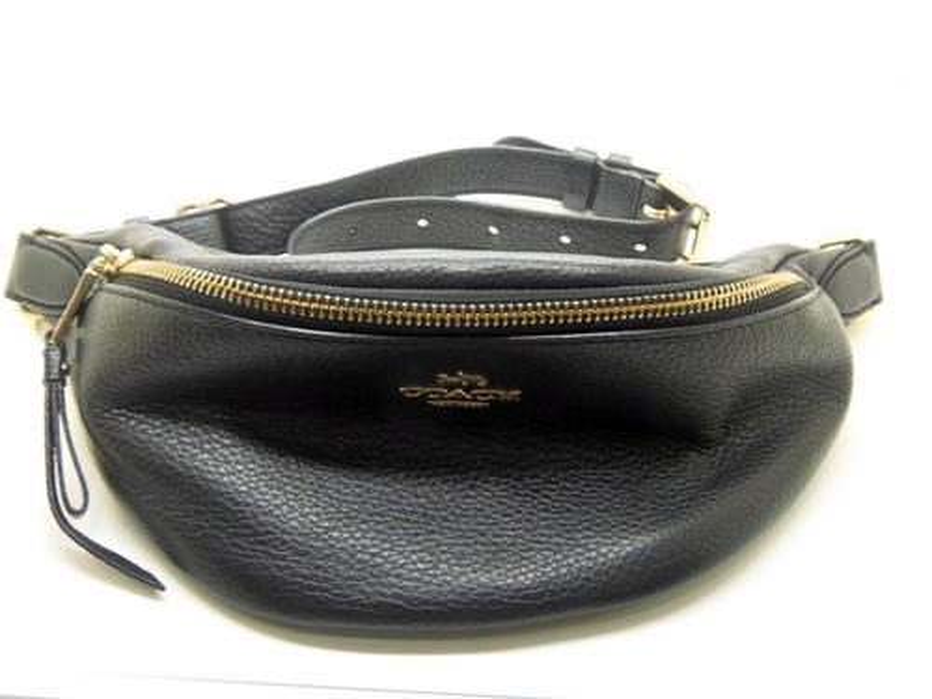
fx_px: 942
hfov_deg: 52.6
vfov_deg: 40.7
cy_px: 350
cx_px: 466
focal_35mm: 35
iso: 250
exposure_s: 1/30
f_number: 3.4
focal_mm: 6.5
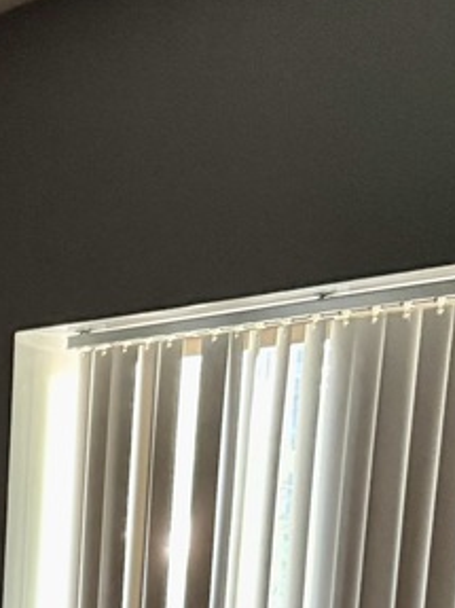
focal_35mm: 98
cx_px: -286
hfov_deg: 13.9
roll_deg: +0.1
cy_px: 960
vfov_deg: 17.6
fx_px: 1719
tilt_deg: -13.5
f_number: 1.6
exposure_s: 1/34
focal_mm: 5.96
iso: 640
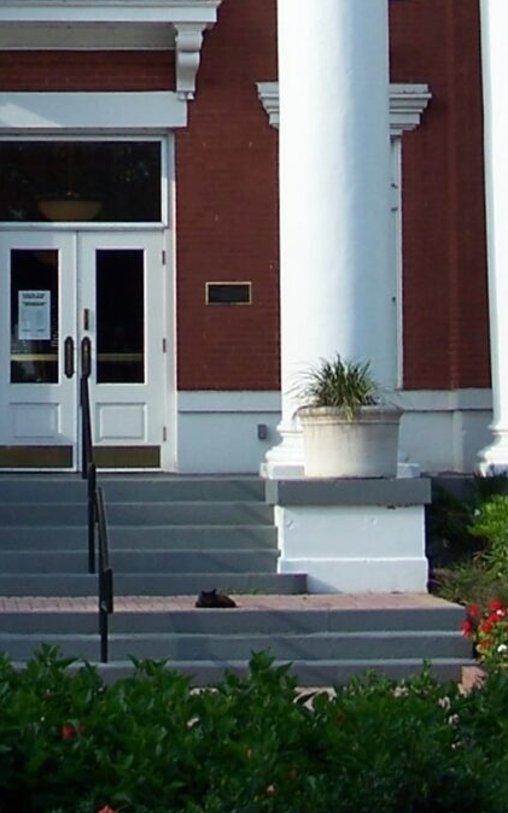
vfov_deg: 13.6
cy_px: -214
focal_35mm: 149
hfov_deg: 8.8
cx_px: 37
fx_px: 3302
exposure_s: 1/500
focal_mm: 7.8
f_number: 2.8
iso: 64
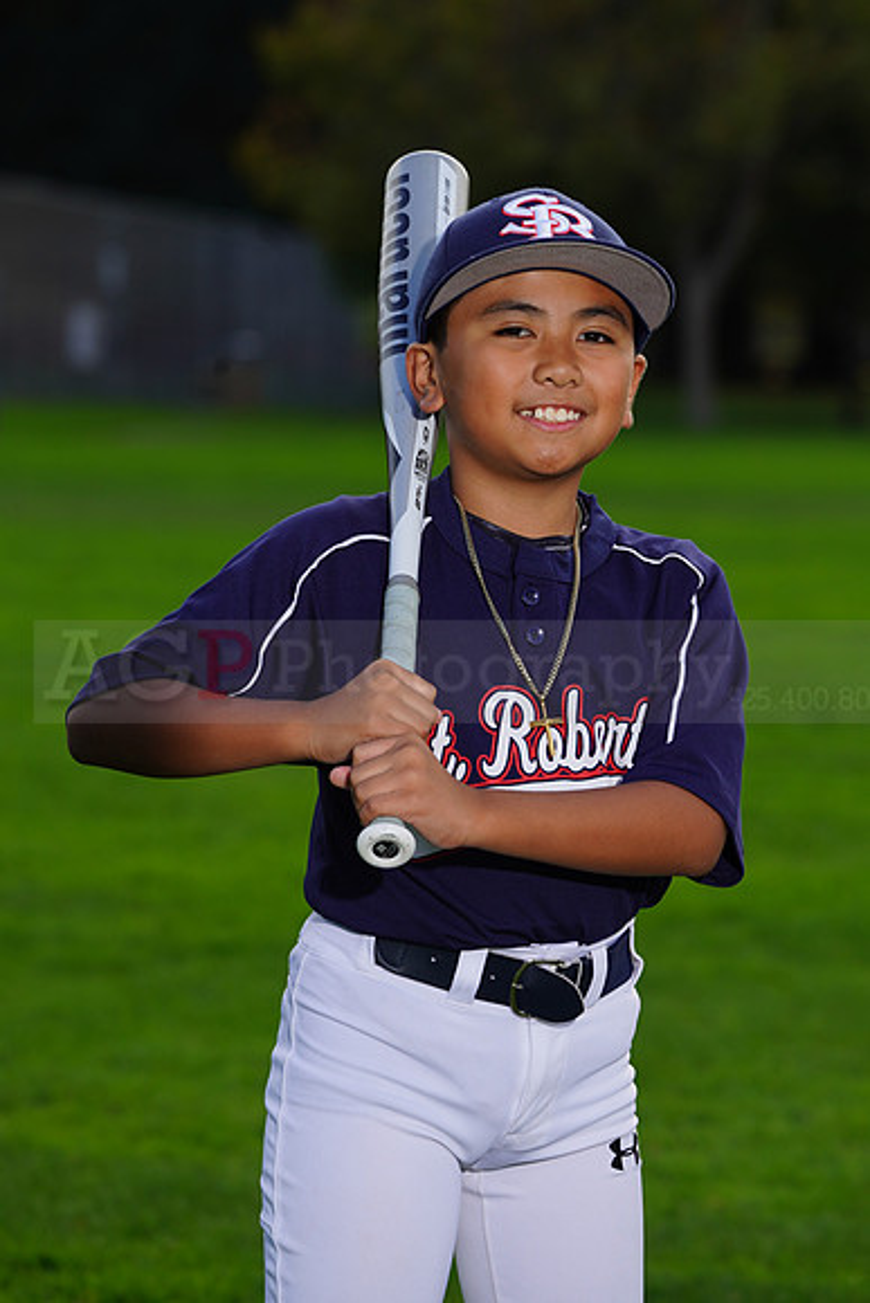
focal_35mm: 200
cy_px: 652
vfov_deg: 10.3
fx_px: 7245
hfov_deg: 6.9
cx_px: 435
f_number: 8
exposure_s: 1/250
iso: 160
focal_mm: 200
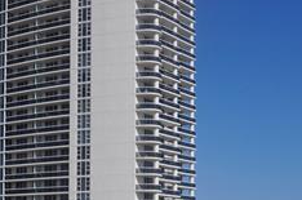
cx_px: 74
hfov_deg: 27.0
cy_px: 233
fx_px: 620
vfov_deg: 17.6
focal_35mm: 74
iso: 200
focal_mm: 18
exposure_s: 1/200
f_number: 14
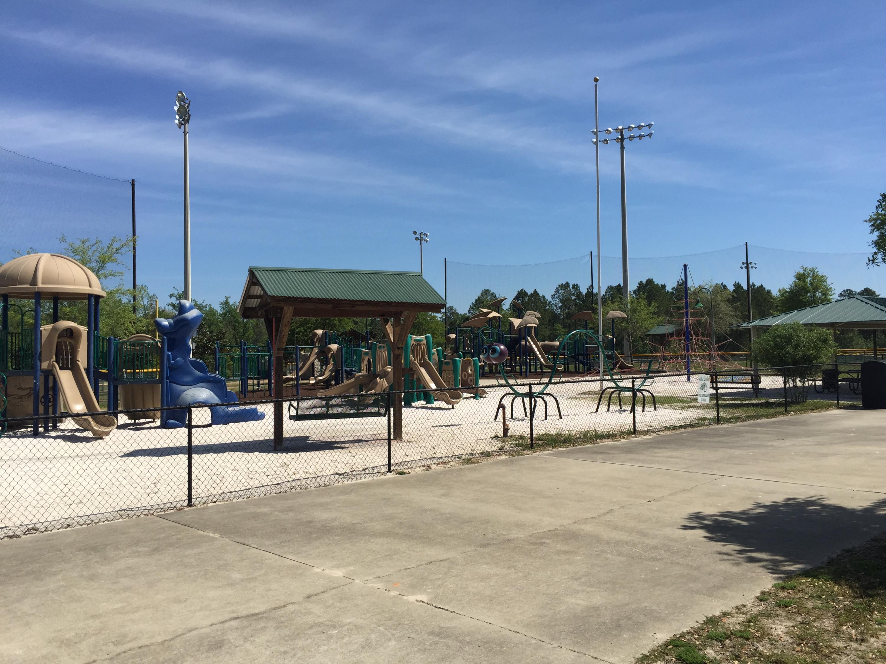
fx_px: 742
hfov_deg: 61.7
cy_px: 332
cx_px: 443
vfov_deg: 48.2
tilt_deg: +1.5
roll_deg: +0.6
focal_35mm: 29
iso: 32
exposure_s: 1/2825
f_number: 2.2
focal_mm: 4.15
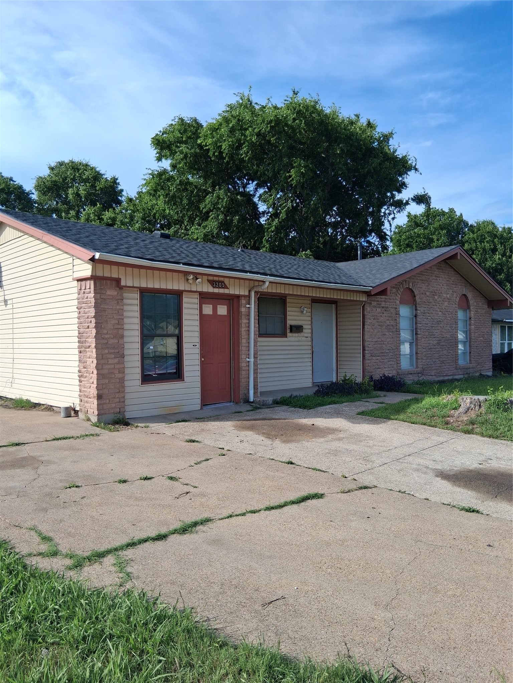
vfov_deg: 67.3
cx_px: 256
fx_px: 514
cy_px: 342
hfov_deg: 53.1
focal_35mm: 26
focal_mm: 3.98
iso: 25
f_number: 1.8
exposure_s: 1/570
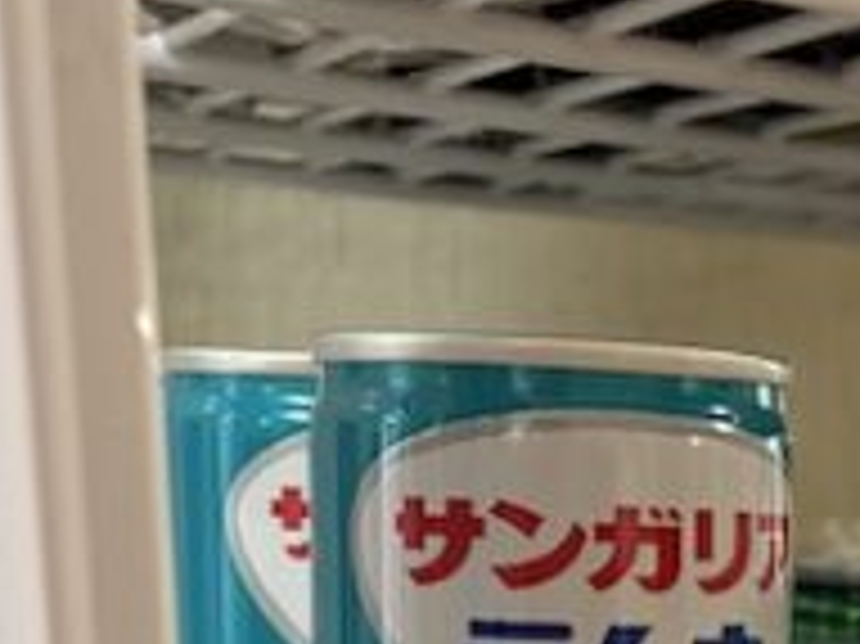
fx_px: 2259
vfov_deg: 15.2
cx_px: 1191
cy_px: 923
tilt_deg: -9.5
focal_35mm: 91
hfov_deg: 19.5
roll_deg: -0.5
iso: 200
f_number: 1.6
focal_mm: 5.96
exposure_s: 1/50
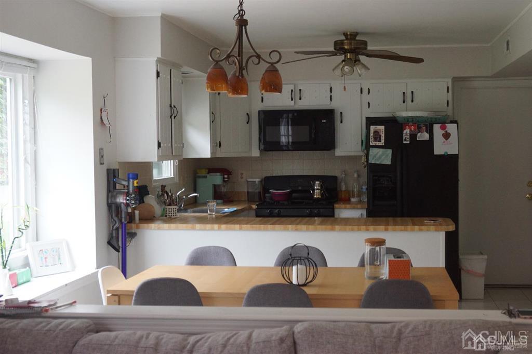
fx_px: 776
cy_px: 177
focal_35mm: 52
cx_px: 266
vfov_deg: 25.7
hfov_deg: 37.9
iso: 800
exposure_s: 1/160
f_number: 5
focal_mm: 35
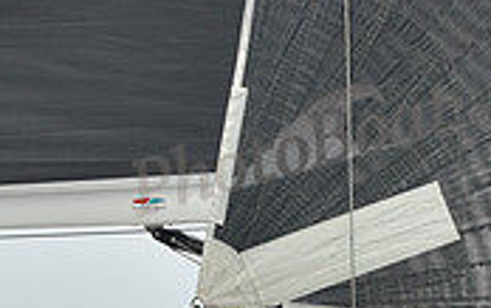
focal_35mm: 238
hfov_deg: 8.7
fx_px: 3187
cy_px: 510
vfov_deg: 5.5
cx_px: 677
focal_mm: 70
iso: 250
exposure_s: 1/640
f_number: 4.5
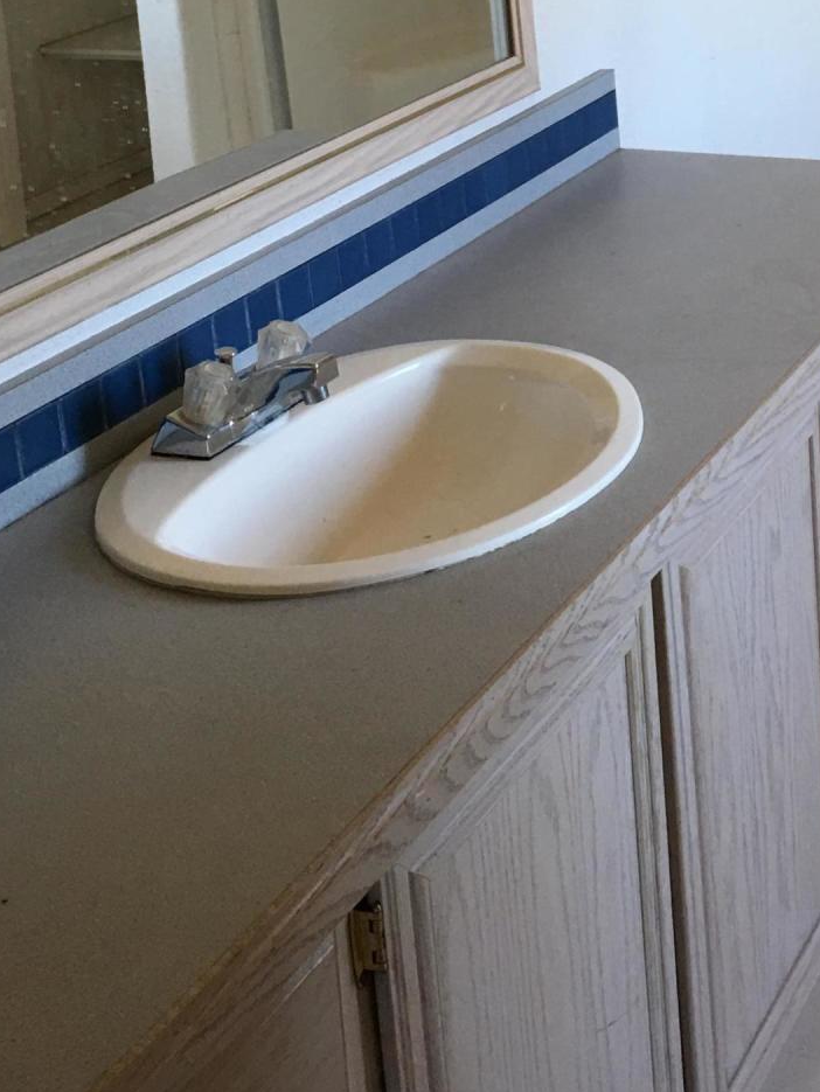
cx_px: 772
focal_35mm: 62
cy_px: 60
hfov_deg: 22.9
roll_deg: +3.2
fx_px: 1957
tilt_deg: -13.5
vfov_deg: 29.6
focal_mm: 4.15
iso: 32
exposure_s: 1/15
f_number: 2.2
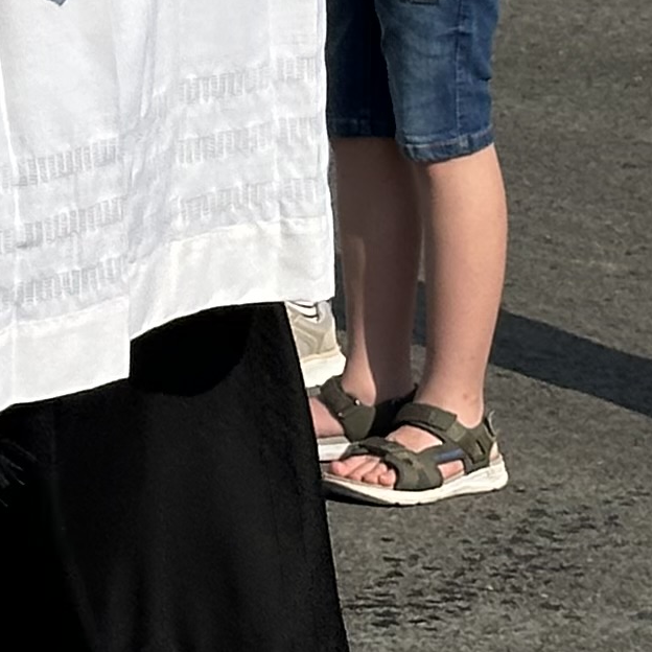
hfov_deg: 6.3
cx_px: -473
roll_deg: -1.3
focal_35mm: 274
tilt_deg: -5.5
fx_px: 5839
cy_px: -615
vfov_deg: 6.2
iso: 64
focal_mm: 6.86
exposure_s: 1/6211
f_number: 1.78
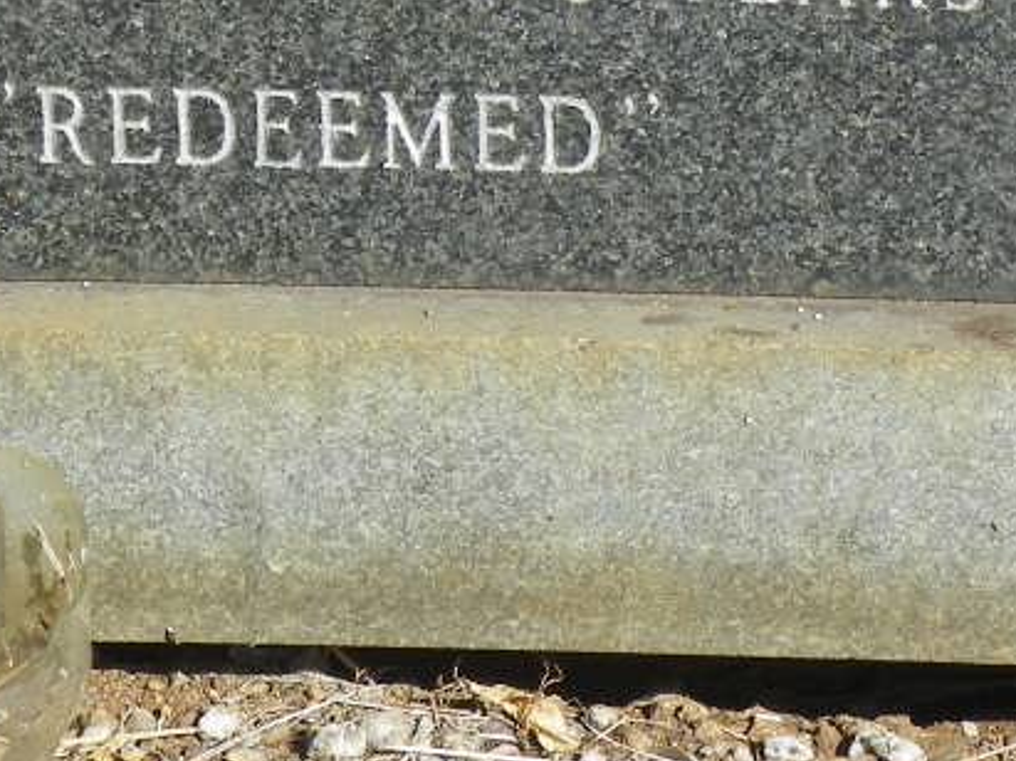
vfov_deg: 4.6
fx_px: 9507
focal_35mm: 324
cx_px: 302
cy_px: -316
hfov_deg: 6.1
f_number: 4.5
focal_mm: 19.7
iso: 64
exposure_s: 1/250
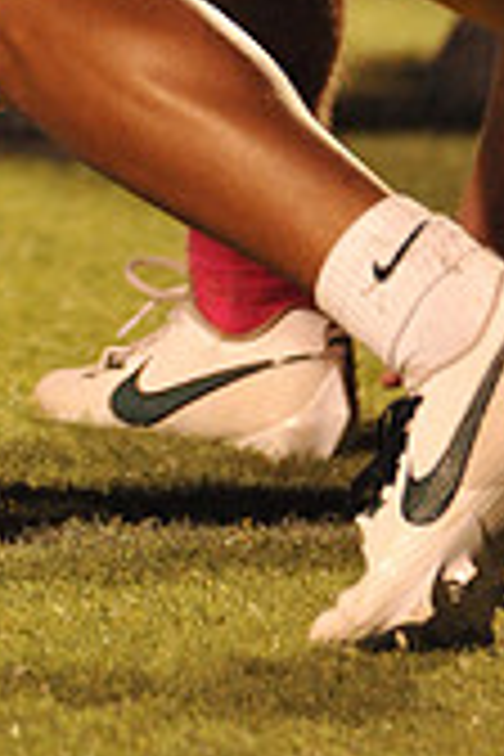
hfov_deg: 0.7
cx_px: -351
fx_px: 39897
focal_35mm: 1900
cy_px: -450
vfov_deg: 1.1
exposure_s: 1/200
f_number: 6.3
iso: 6400
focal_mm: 550
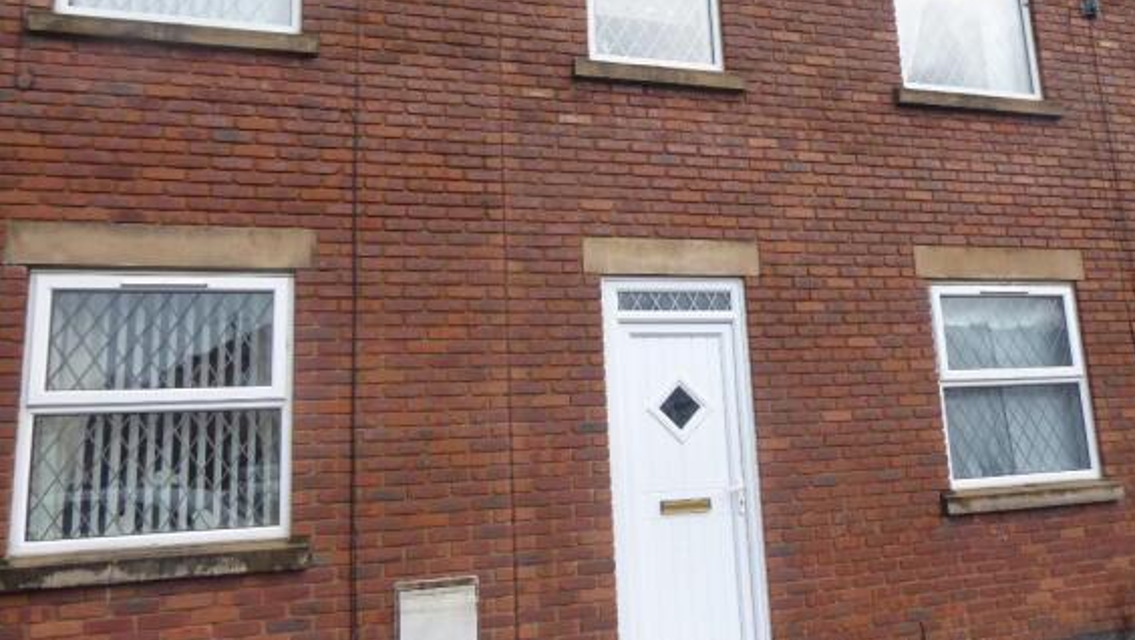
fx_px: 813
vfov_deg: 42.9
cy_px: 289
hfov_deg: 69.8
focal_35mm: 27
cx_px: 585
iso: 250
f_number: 3.3
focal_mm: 4.3
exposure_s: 1/500
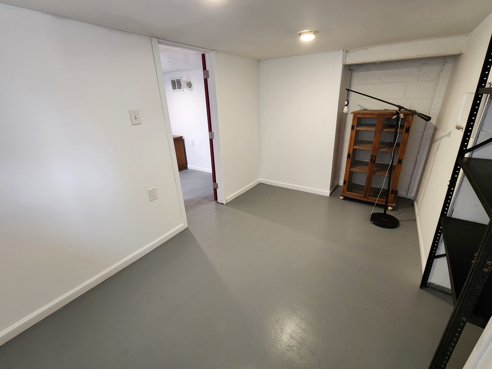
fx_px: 199
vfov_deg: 85.7
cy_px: 182
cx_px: 255
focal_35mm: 14
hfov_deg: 102.0
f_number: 2.2
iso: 320
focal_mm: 2.2
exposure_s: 1/40
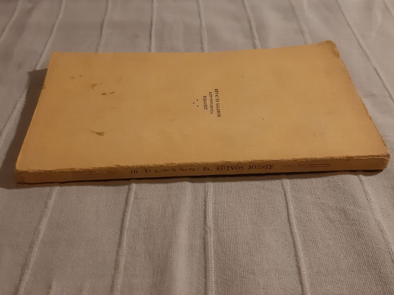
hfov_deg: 65.3
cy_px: 148
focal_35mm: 27
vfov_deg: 51.4
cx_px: 197
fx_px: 307
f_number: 1.7
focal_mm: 3.93
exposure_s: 1/50
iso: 250
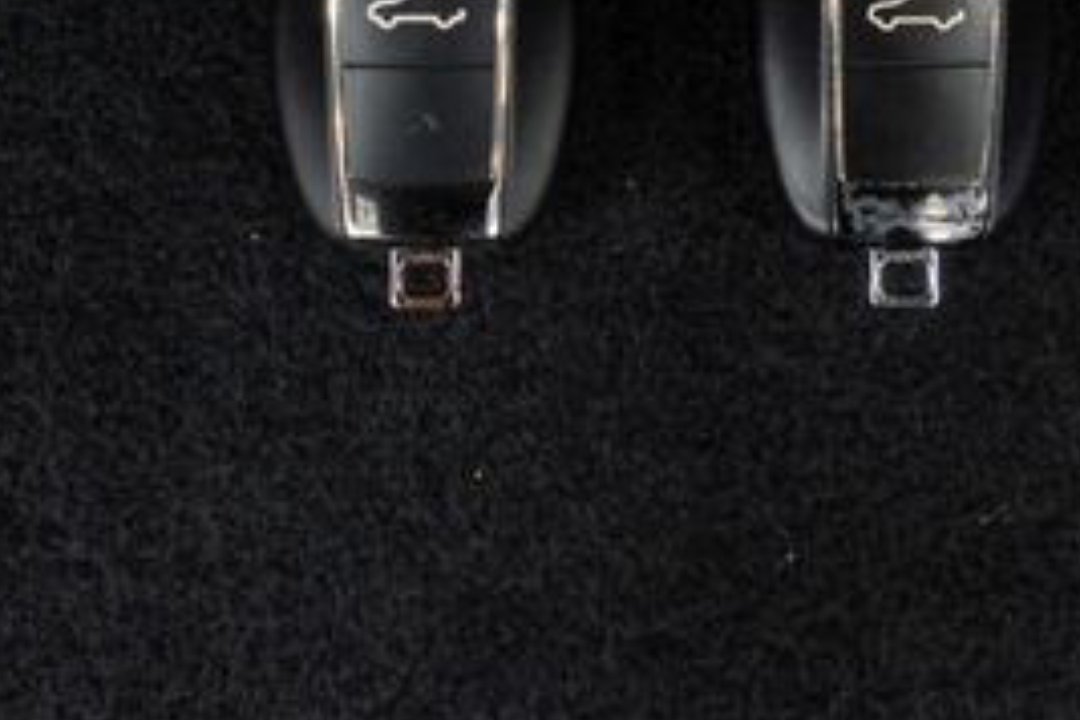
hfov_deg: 29.9
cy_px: -95
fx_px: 2010
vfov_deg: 19.4
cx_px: 688
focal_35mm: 67
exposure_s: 1/50
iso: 1000
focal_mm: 28
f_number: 3.2
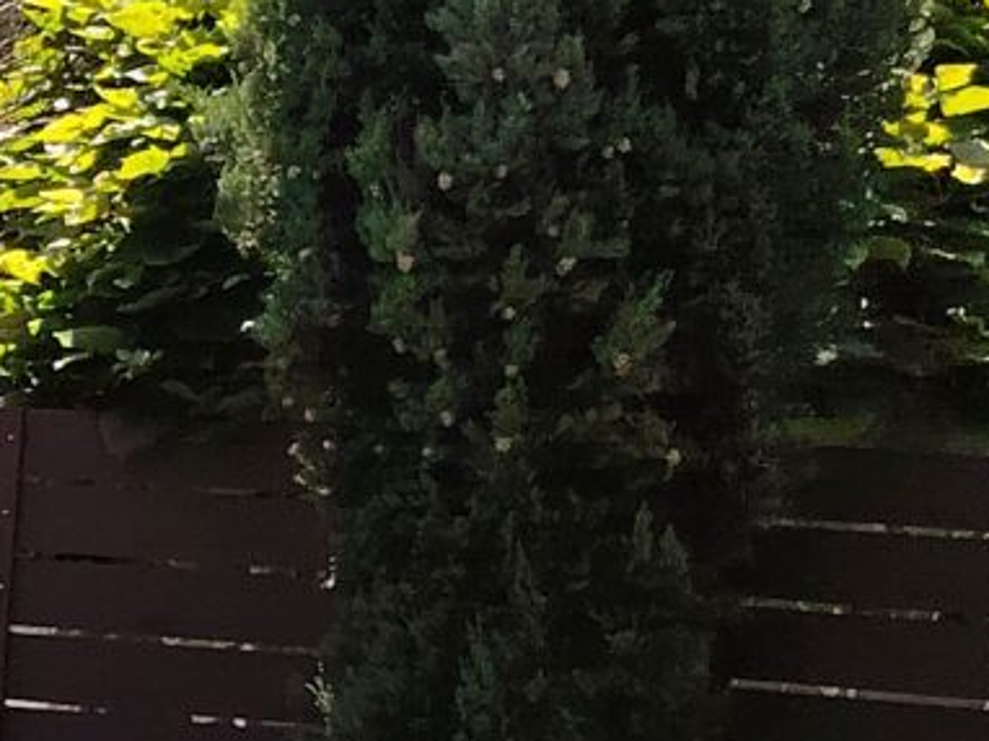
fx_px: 4597
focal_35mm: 161
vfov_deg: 9.2
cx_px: -1685
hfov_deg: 10.1
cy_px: 697
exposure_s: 1/621
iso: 100
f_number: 1.75
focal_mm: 5.25
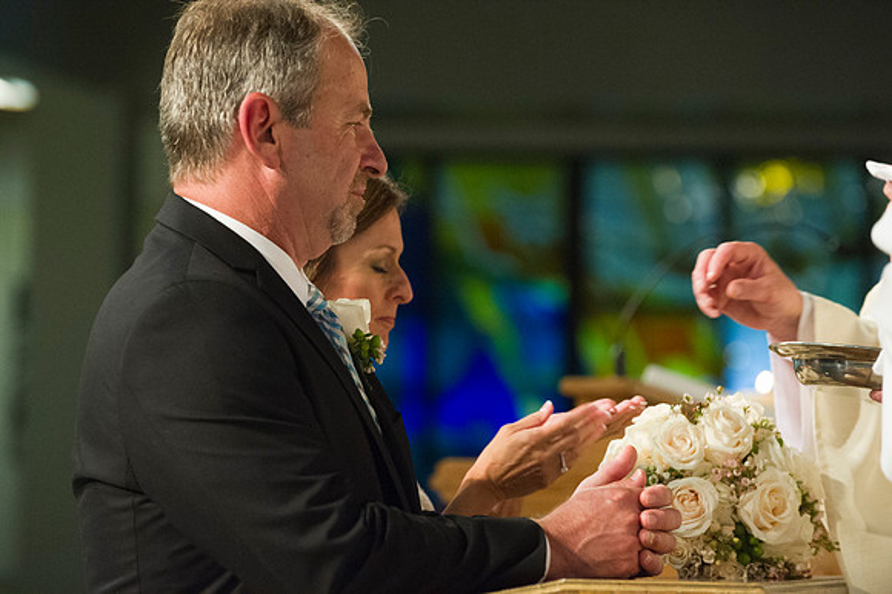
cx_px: 446
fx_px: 4457
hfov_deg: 11.4
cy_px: 297
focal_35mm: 180
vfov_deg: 7.6
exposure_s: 1/160
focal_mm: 180
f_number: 4
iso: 5000
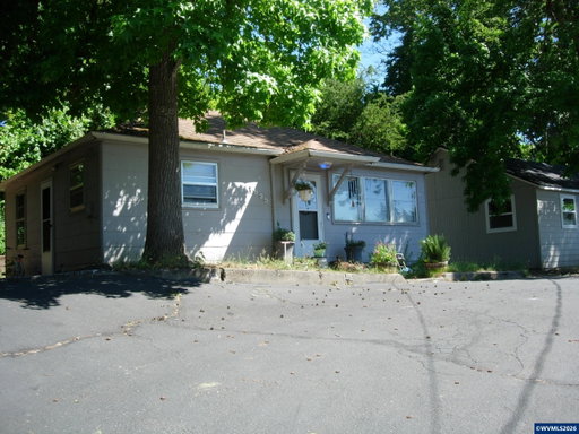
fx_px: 636
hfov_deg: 49.0
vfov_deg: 37.7
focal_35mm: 38
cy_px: 217
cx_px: 290
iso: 64
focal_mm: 7.8
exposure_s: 1/575
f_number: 2.8
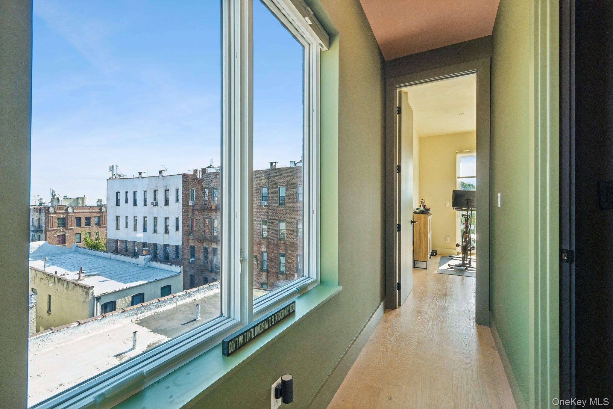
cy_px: 204
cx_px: 306
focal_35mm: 15
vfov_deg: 77.3
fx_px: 255
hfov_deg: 100.4
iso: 200
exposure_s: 1/50
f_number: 8
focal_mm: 10.3
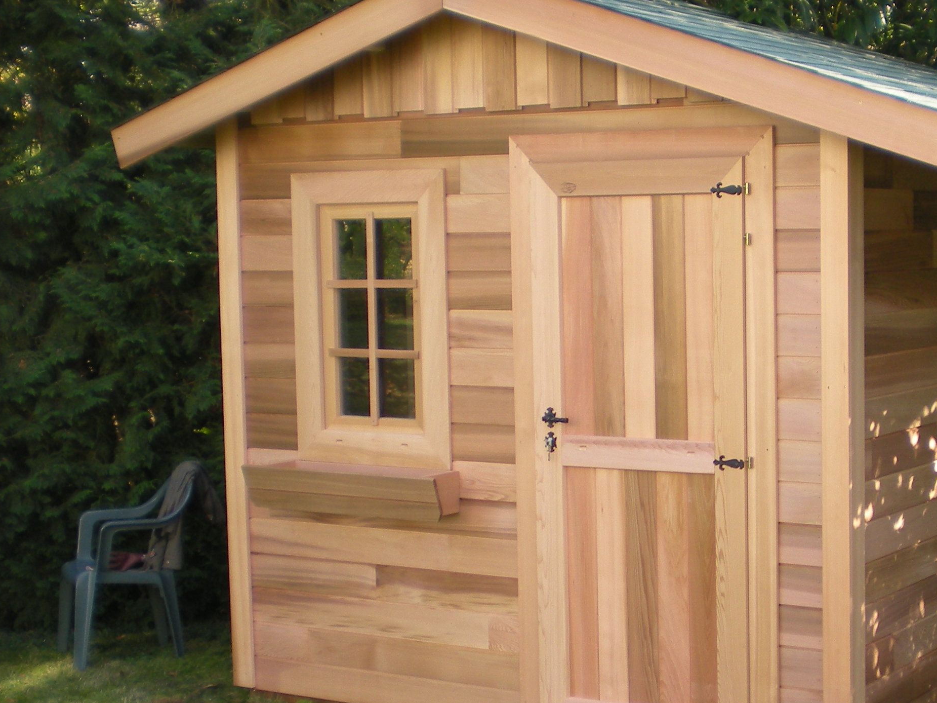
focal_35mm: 67
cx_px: 739
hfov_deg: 28.4
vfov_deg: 21.9
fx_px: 1813
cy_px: 377
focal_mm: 6.3
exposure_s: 1/104
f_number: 3.1
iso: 64
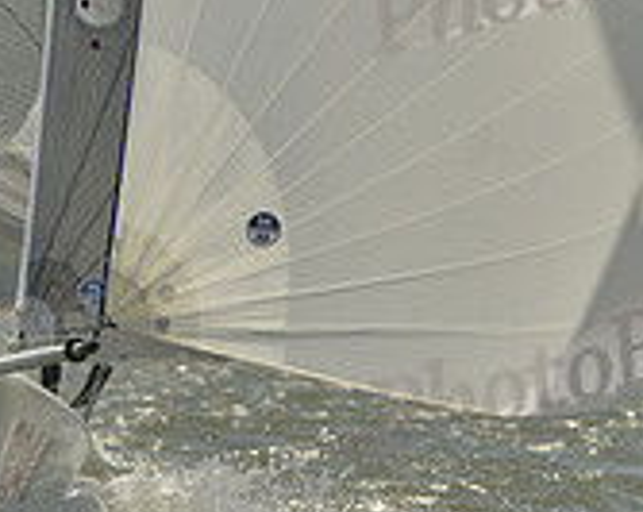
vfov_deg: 1.4
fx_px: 21733
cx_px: 173
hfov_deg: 1.7
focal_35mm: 1144
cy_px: 210
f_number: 9
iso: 280
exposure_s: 1/1600
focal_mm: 350
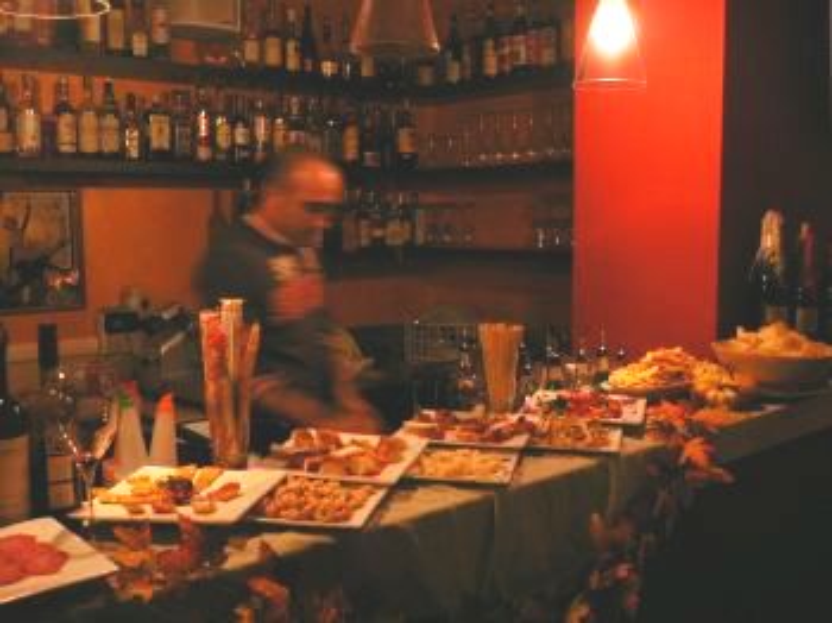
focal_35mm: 35
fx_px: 841
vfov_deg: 40.7
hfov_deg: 52.7
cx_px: 416
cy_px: 312
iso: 200
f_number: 2.8
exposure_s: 1/8
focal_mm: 5.8
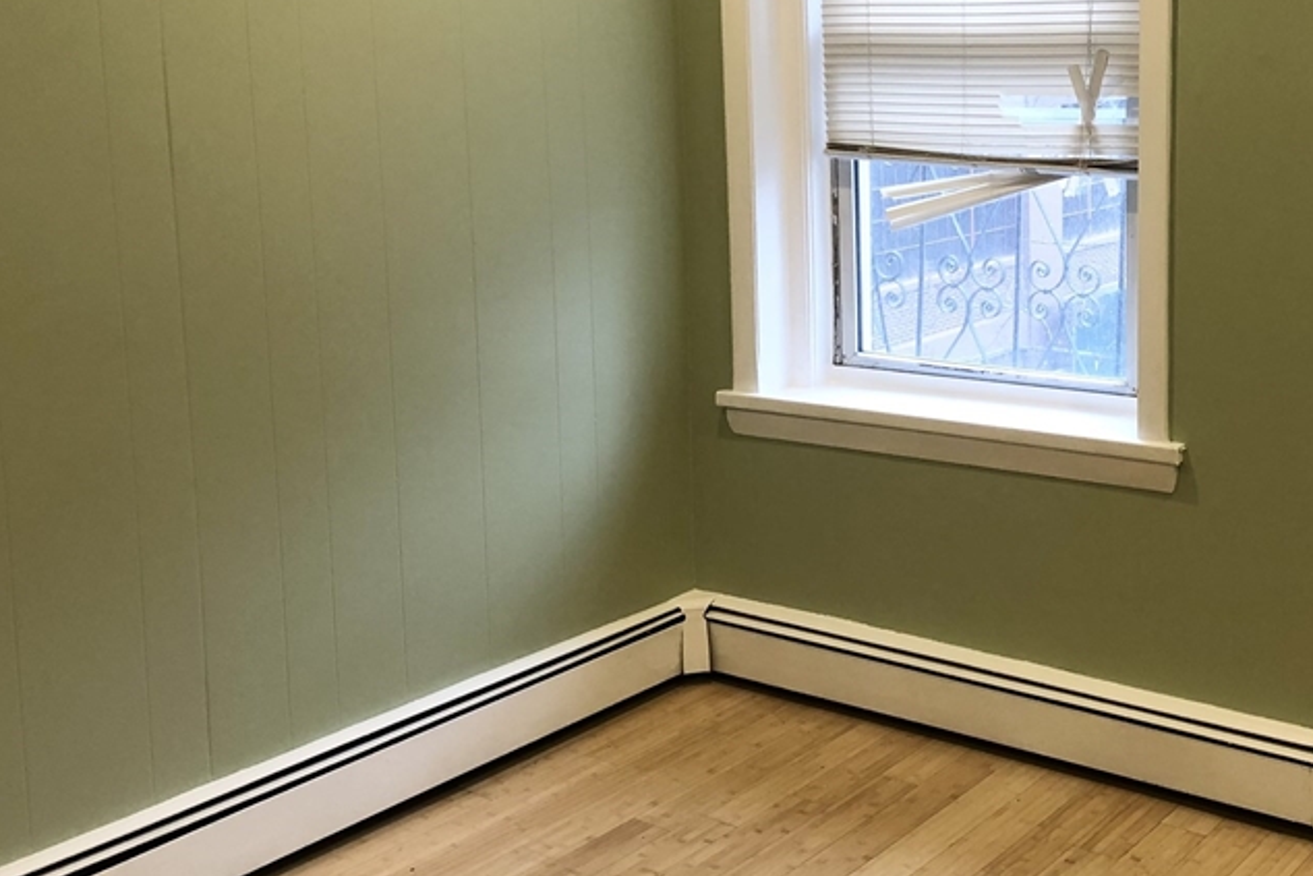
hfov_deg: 40.7
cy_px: 251
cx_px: 990
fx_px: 1714
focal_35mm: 47
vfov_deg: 28.4
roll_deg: +0.7
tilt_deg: -3.8
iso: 25
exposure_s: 1/30
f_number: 1.8
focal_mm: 4
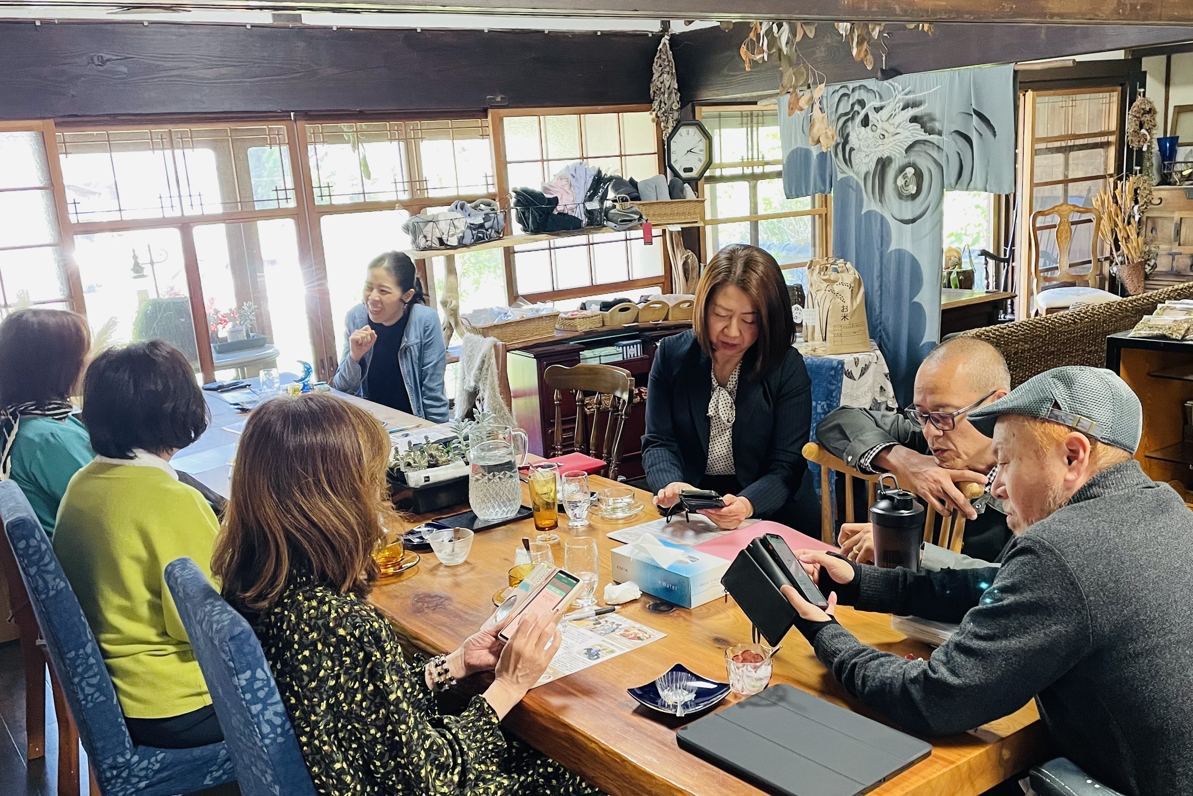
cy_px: 447
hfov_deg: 54.4
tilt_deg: -13.5
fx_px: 1160
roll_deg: +3.8
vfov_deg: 37.8
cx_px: 646
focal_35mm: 35
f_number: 1.6
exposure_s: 1/60
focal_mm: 4.2
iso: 200
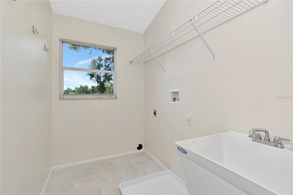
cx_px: 146
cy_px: 98
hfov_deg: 100.4
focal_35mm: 15
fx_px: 122
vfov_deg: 77.3
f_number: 10
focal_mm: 10
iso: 200
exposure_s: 1/200
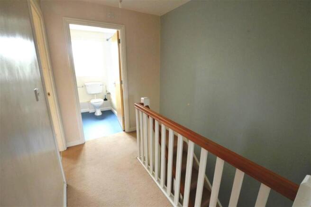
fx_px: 129
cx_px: 156
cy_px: 104
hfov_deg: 100.4
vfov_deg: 77.2
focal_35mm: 15
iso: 1600
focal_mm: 10
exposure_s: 1/30
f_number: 9
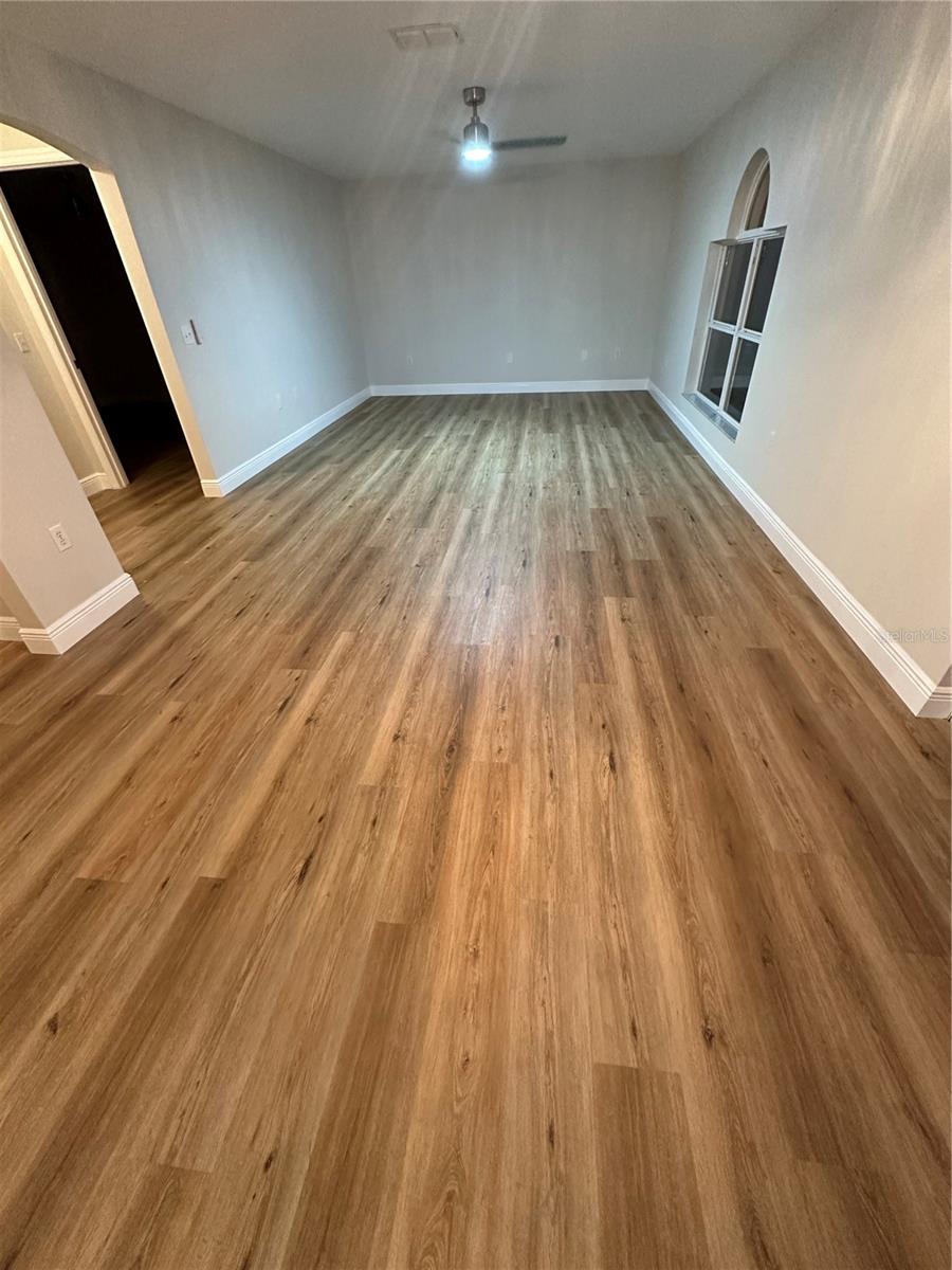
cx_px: 476
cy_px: 635
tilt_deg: -35.4
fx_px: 513
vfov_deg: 102.1
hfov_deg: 85.7
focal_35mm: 14
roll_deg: +3.5
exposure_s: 1/60
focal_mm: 2.22
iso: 400
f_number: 2.2
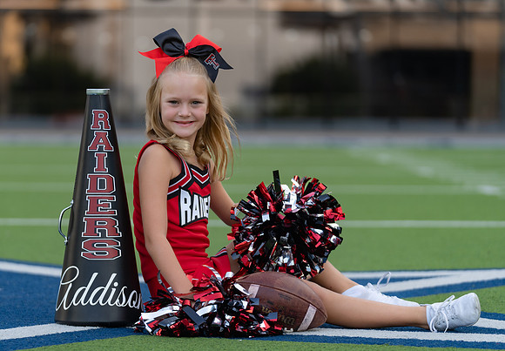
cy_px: 171
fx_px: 2222
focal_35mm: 156
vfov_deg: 9.0
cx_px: 192
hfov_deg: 13.0
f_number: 2.8
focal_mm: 127
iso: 160
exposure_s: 1/320
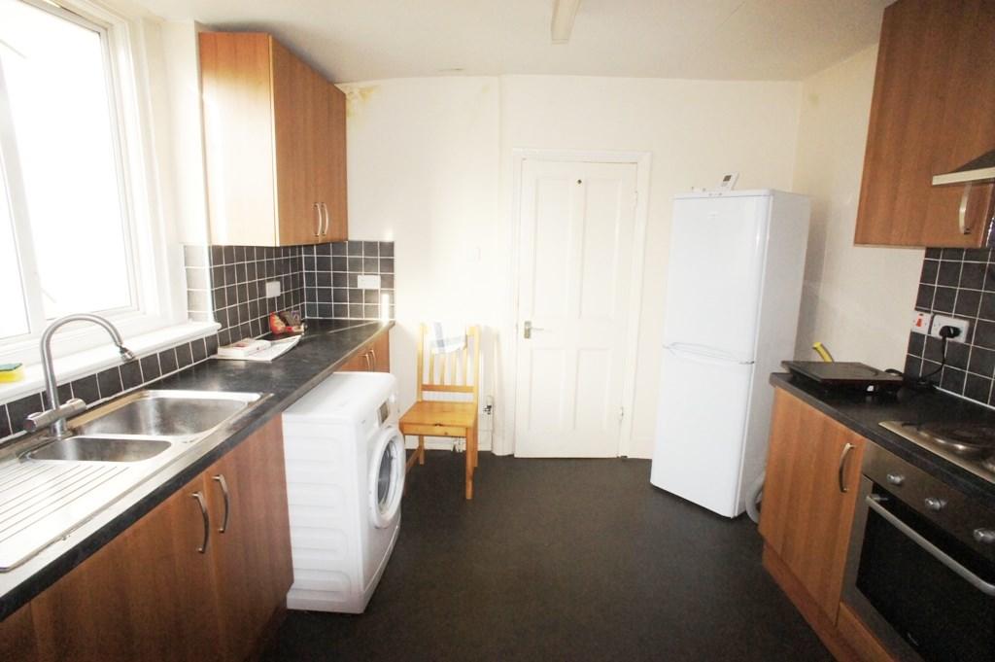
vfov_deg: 53.1
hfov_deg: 73.8
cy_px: 331
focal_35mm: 24
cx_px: 498
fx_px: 663
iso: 1600
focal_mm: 16
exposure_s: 1/60
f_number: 11
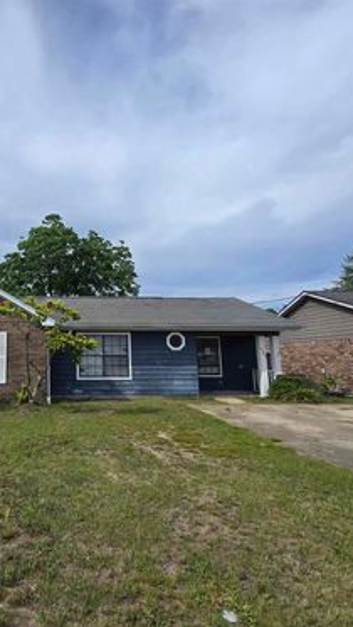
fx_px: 316
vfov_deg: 89.6
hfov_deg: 52.3
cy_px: 314
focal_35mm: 19
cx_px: 44
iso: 50
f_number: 2.2
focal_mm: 2.2
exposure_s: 1/3778
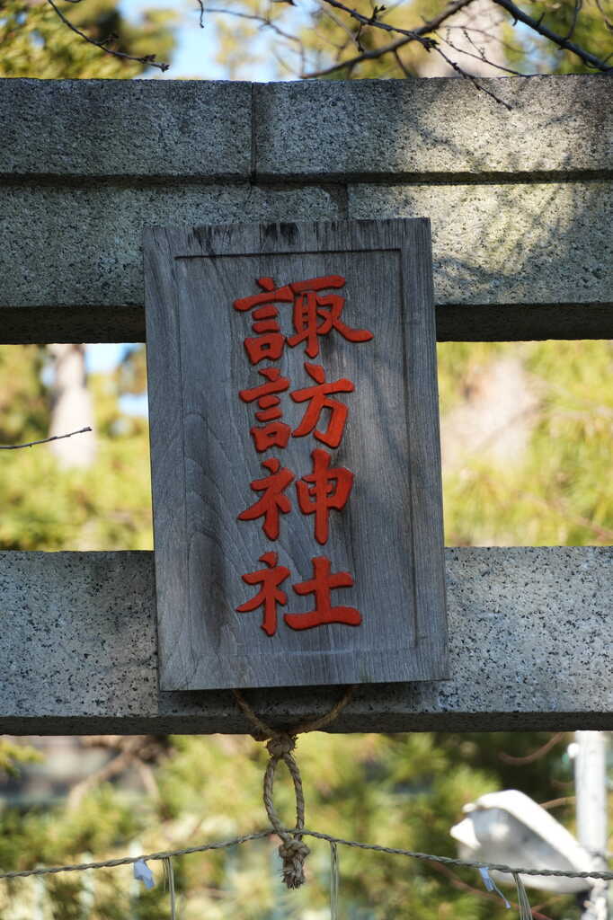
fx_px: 5175
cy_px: 460
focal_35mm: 202
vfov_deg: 10.2
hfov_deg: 6.8
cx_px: 306
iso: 200
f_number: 5.6
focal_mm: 135
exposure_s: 1/250
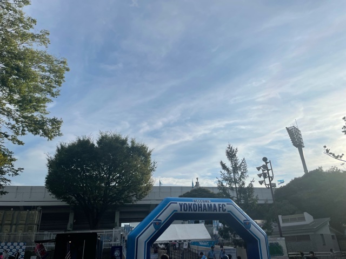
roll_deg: +3.1
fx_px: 260
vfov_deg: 53.1
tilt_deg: +25.2
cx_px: 173
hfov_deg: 67.3
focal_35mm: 26
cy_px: 130
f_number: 1.6
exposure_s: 1/7299
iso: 32
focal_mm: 4.2
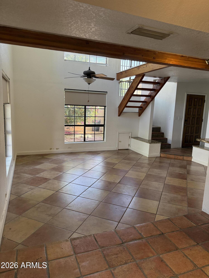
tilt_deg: -8.6
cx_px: 104
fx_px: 193
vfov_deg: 71.6
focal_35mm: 24
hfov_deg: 56.8
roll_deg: -0.6
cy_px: 139
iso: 160
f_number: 1.78
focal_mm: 6.76
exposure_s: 1/232
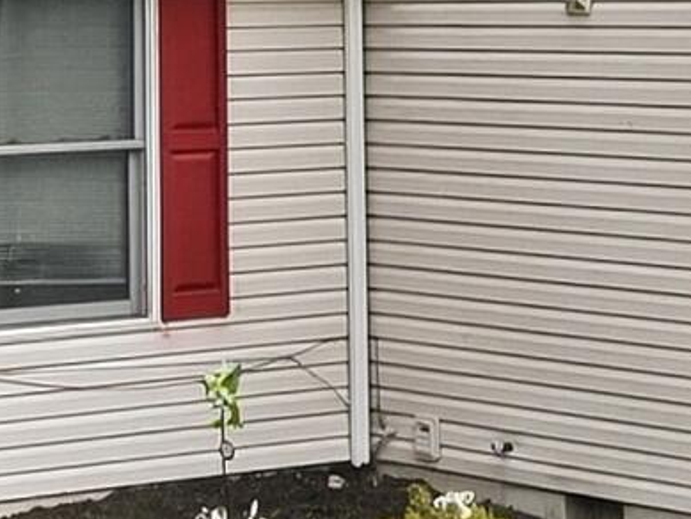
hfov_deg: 10.7
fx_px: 3694
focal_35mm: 185
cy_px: -197
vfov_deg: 7.9
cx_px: 298
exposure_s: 1/5000
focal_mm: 8.7
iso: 270
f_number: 1.8
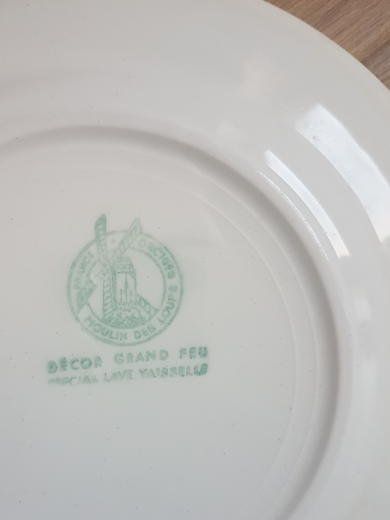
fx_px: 526
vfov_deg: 51.9
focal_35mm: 35
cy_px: 332
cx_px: 142
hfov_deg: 40.4
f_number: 1.7
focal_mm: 4.2
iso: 125
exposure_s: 1/50
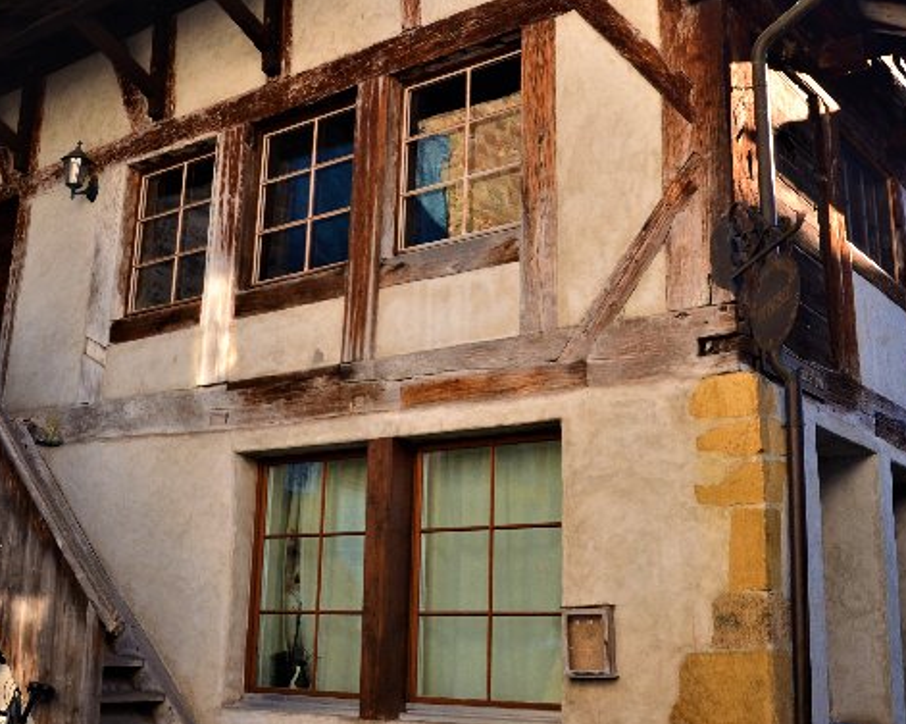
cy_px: 279
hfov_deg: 42.9
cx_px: 471
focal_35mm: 43
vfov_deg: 34.7
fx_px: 1152
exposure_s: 1/80
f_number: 8
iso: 320
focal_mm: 18
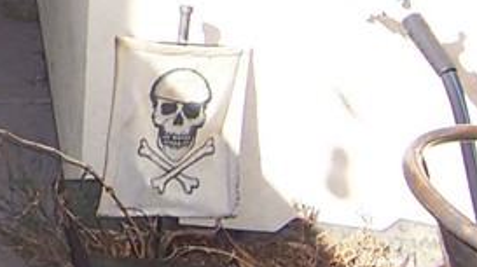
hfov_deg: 14.4
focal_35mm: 135
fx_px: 1706
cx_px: -327
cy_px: -175
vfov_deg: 8.7
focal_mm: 5.5
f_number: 3.4
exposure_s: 1/350
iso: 80
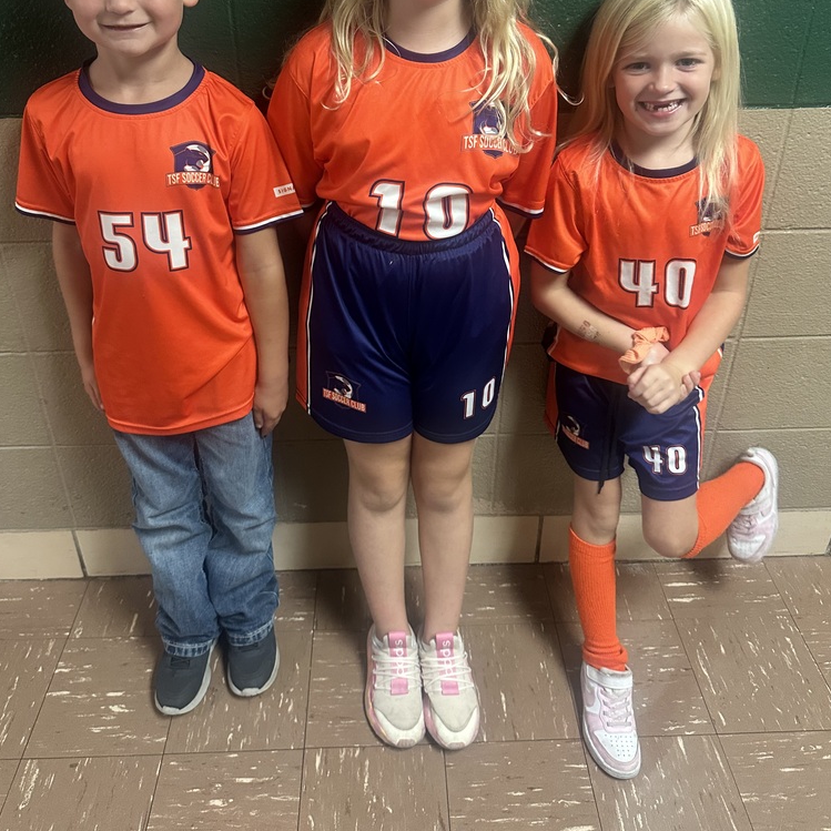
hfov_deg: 55.6
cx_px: 412
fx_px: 788
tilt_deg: -30.0
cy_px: 298
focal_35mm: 29
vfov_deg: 54.8
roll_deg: -0.2
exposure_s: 1/60
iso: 400
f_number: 1.78
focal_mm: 6.86
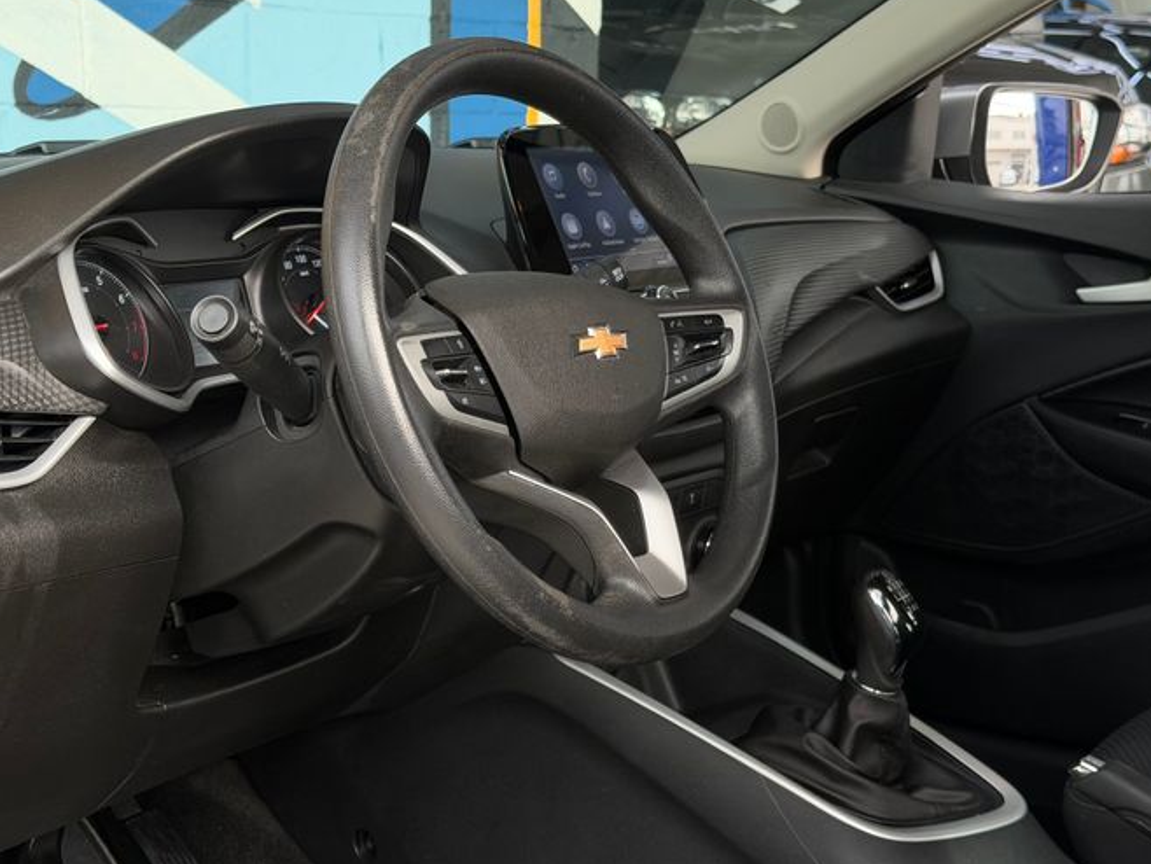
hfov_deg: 34.3
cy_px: 425
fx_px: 1863
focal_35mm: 56
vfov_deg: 26.1
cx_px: 616
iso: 80
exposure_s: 1/248
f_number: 1.78
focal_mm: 6.76
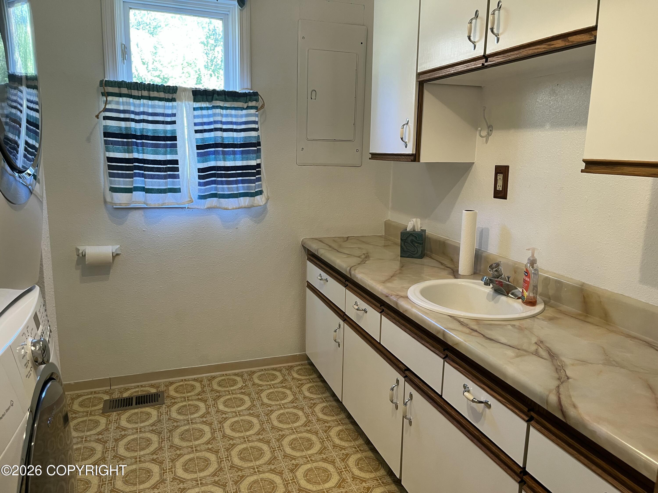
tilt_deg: -11.2
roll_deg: -1.3
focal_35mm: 26
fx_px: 494
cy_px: 246
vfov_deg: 53.1
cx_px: 329
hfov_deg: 67.3
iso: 80
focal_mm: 5.1
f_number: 1.6
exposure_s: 1/60
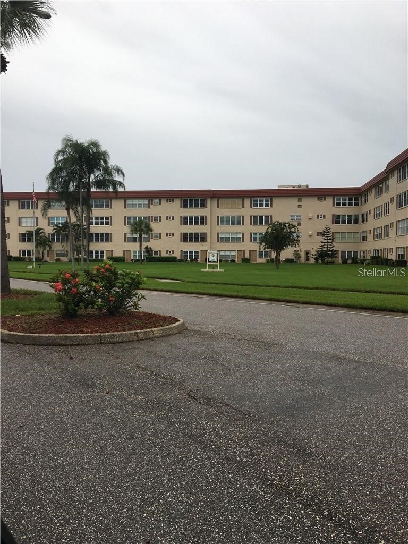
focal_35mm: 29
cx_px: 204
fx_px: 456
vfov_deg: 61.7
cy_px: 272
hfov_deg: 48.2
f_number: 2.2
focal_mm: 4.15
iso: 25
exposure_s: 1/337
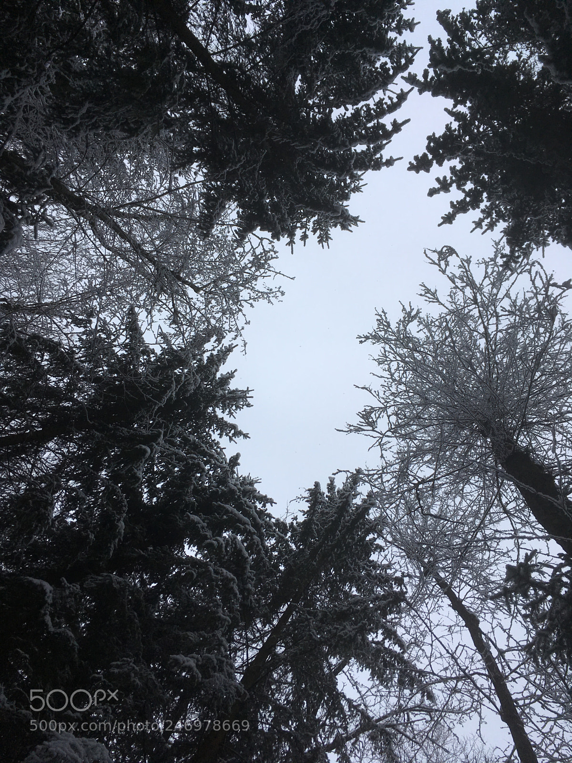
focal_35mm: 29
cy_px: 382
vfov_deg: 61.7
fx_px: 639
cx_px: 286
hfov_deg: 48.2
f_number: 2.2
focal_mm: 4.15
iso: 25
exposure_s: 1/2564
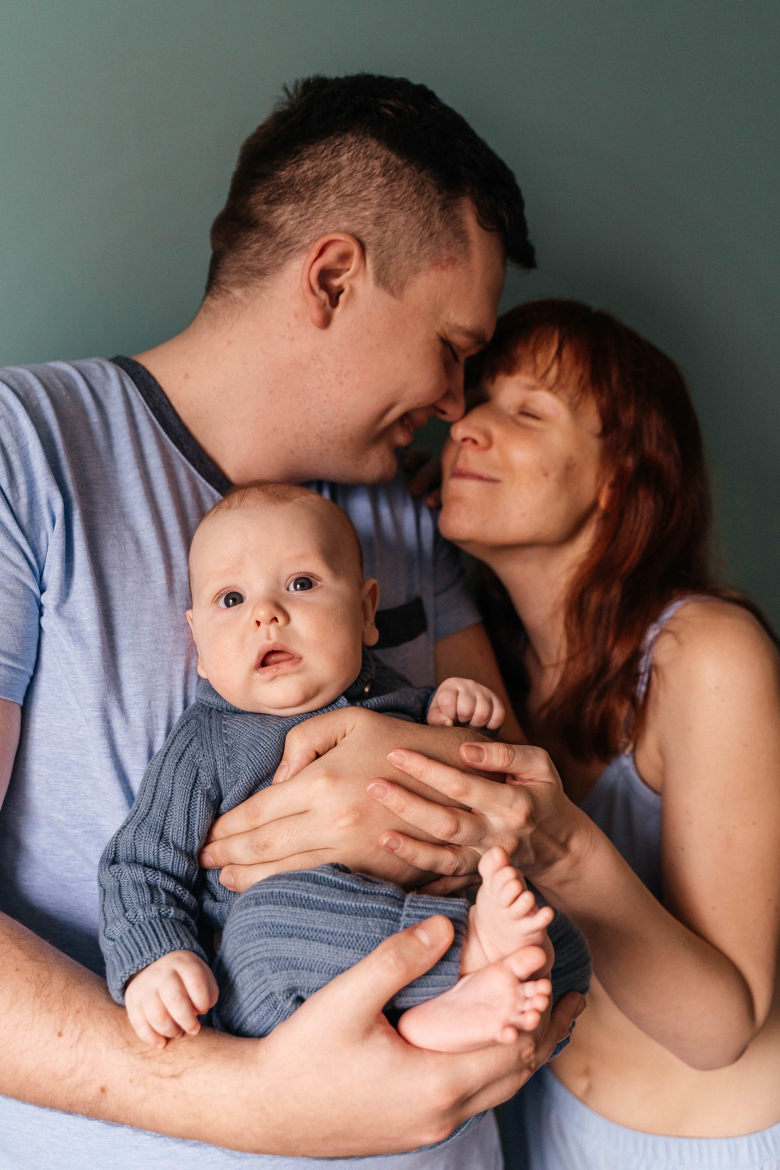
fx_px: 1170
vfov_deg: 53.1
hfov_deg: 36.9
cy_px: 585
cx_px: 390
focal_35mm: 36
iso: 1000
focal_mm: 36
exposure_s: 1/250
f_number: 3.5
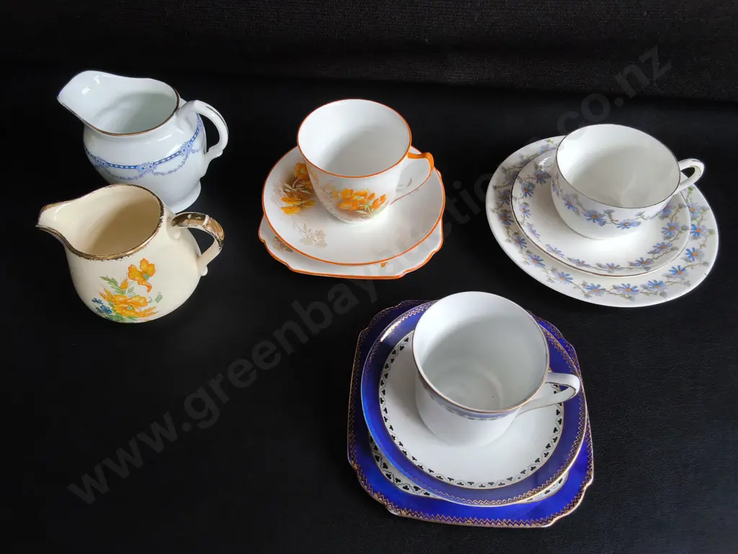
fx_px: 576
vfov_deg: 51.4
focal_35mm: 27
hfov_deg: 65.3
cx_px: 369
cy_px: 277
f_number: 2
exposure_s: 1/100
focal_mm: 2.87
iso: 125
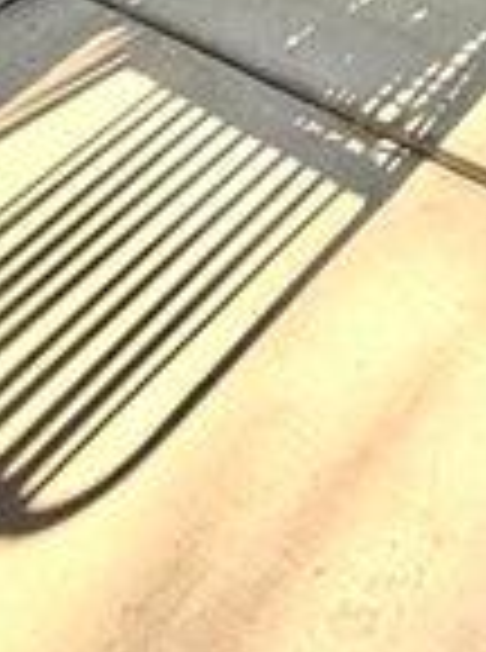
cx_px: 716
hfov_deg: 20.4
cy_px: -378
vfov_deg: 23.5
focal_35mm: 62
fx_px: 1166
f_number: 2.2
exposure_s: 1/286
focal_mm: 2.22
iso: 50
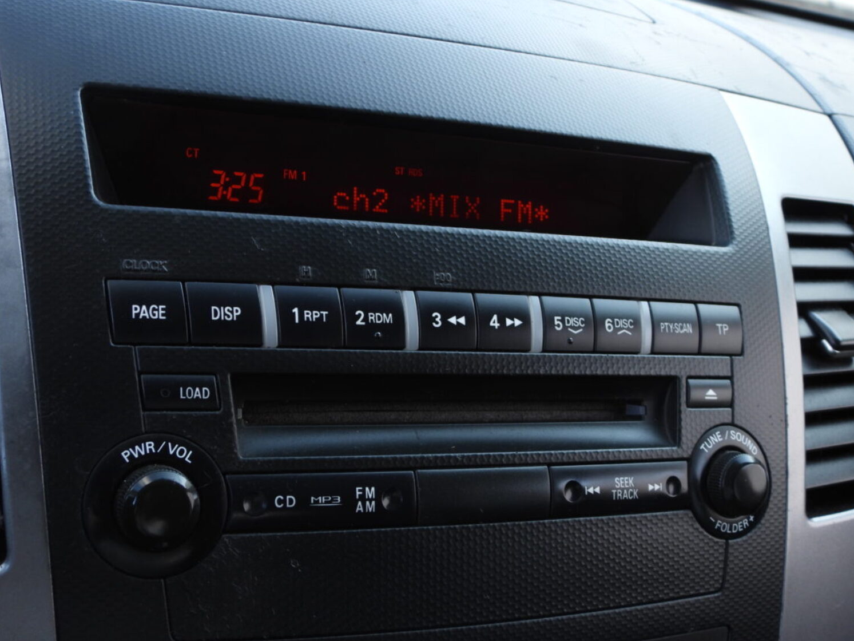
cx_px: 403
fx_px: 1086
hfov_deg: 42.9
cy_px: 313
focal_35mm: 44
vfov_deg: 32.9
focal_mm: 7.4
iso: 100
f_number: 3.2
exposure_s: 1/60
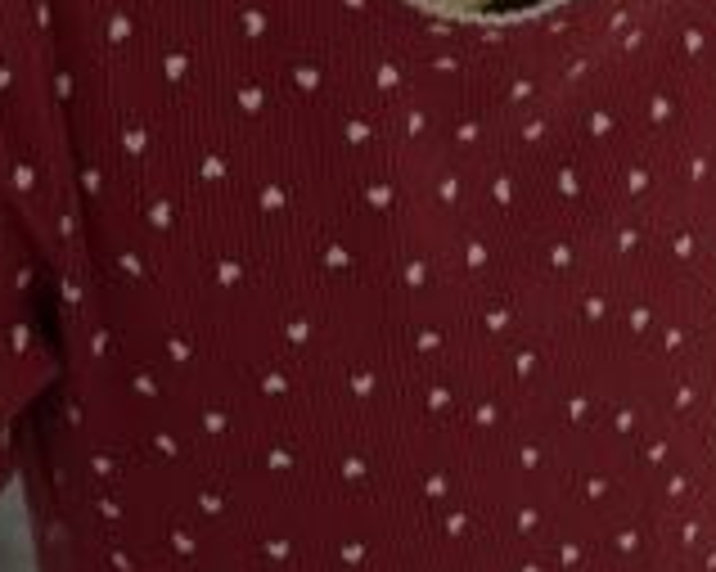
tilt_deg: -21.4
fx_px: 3198
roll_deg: -3.1
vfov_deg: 8.7
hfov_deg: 12.7
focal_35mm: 151
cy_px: -1045
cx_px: 54
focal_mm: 6.76
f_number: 1.78
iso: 80
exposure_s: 1/414
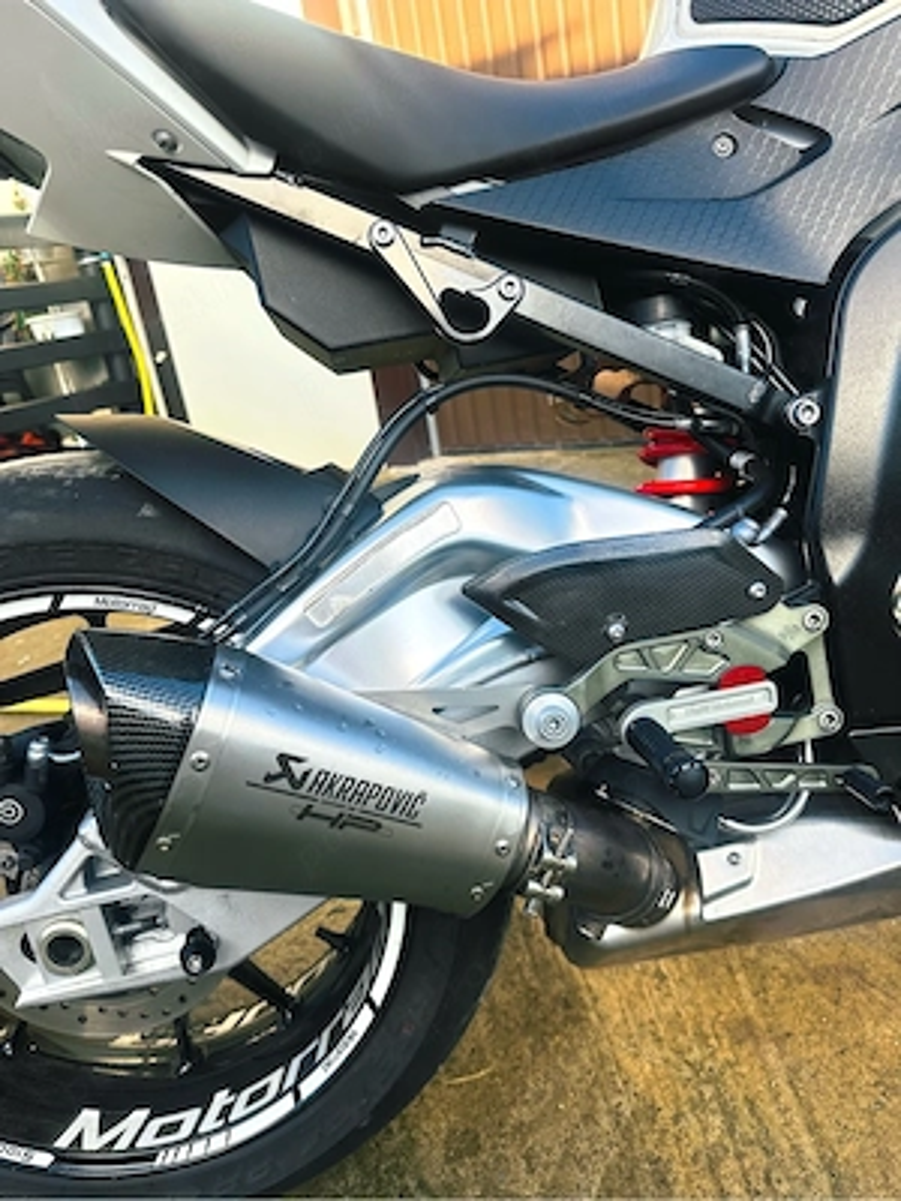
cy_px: 600
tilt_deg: -19.4
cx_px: 450
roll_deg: +9.4
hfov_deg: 56.8
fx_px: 833
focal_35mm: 24
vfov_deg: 71.6
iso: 80
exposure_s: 1/414
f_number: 1.78
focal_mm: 6.86
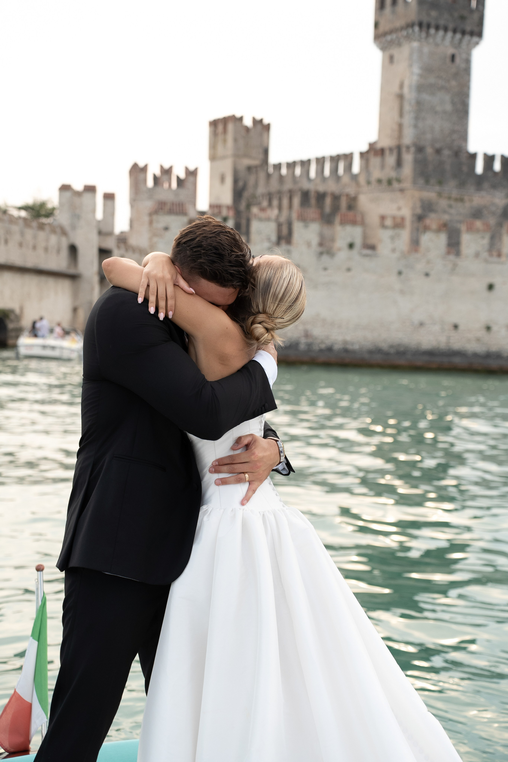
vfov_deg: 33.4
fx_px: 1270
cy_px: 381
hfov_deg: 22.6
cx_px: 254
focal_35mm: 60
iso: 500
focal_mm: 60
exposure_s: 1/1000
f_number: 4
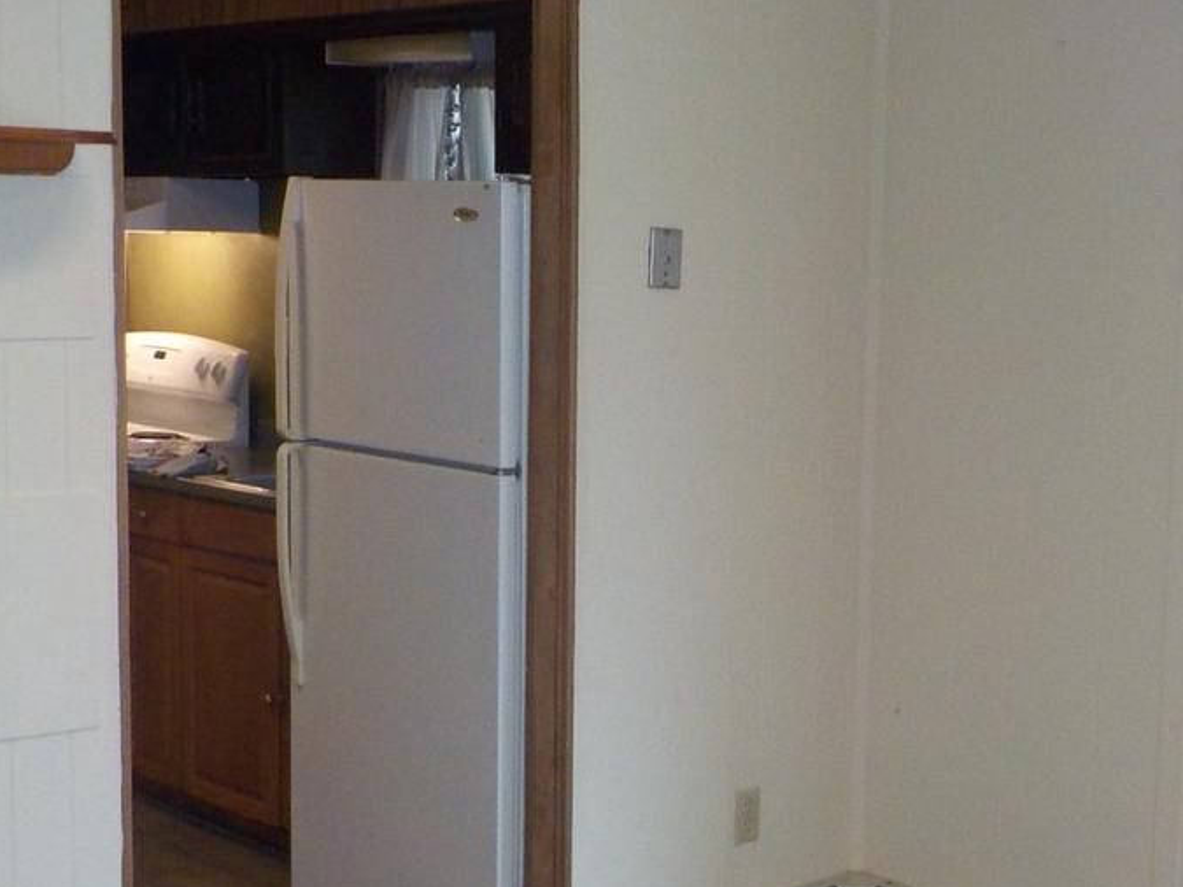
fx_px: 2187
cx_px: 748
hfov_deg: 30.1
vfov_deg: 22.9
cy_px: 510
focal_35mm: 64
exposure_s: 1/30
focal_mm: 4.1
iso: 320
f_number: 3.3
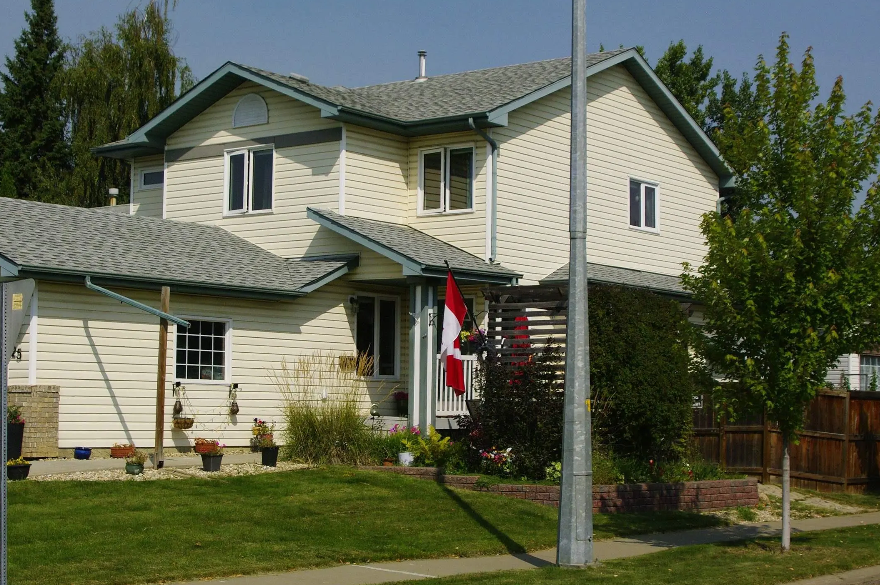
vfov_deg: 22.2
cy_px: 294
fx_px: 1489
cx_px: 435
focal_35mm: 61
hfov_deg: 32.9
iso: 400
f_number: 9.5
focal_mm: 28
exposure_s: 1/1000
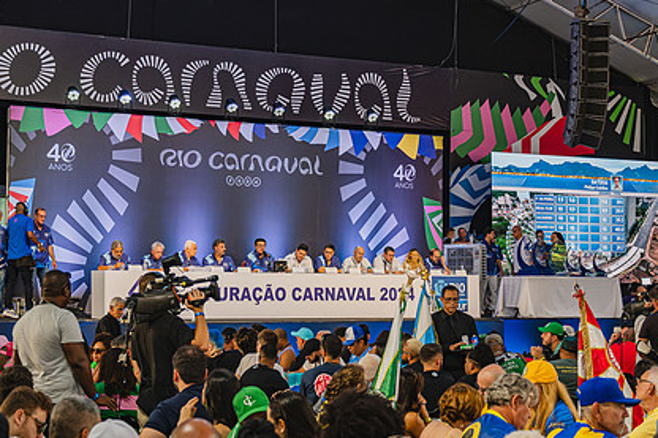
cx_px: 320
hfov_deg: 33.4
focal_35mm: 60
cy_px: 196
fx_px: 1096
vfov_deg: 22.6
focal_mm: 43
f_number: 4
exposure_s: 1/320
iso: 1000
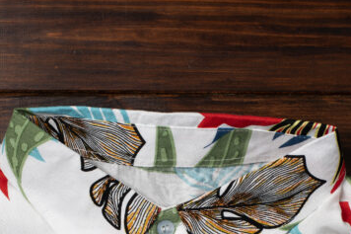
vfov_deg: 9.4
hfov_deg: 14.3
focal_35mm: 144
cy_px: 303
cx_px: 173
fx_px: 1403
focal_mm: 50
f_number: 5
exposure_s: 1/100
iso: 100
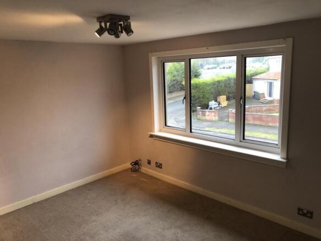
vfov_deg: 49.7
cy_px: 120
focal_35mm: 28
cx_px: 160
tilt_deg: -9.3
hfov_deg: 63.5
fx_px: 260
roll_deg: +2.0
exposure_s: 1/17
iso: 32
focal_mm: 4
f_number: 1.8
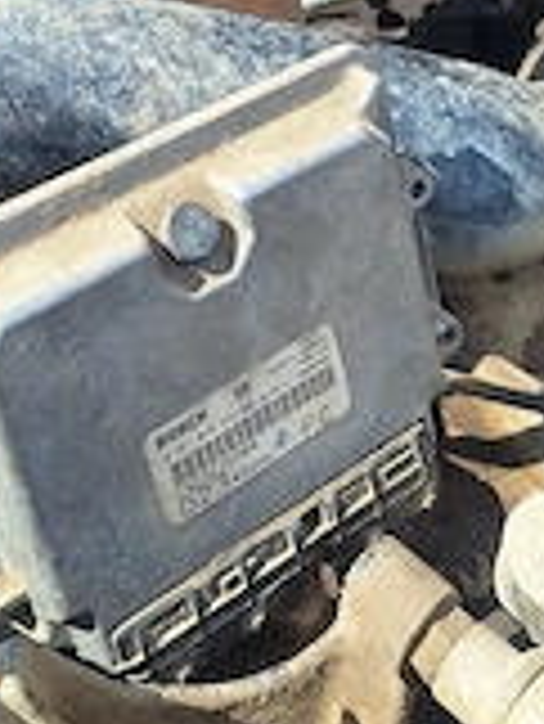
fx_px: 1193
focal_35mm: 57
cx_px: 175
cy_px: 85
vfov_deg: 32.3
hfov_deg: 25.5
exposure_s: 1/1429
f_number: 1.8
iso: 40
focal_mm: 5.54
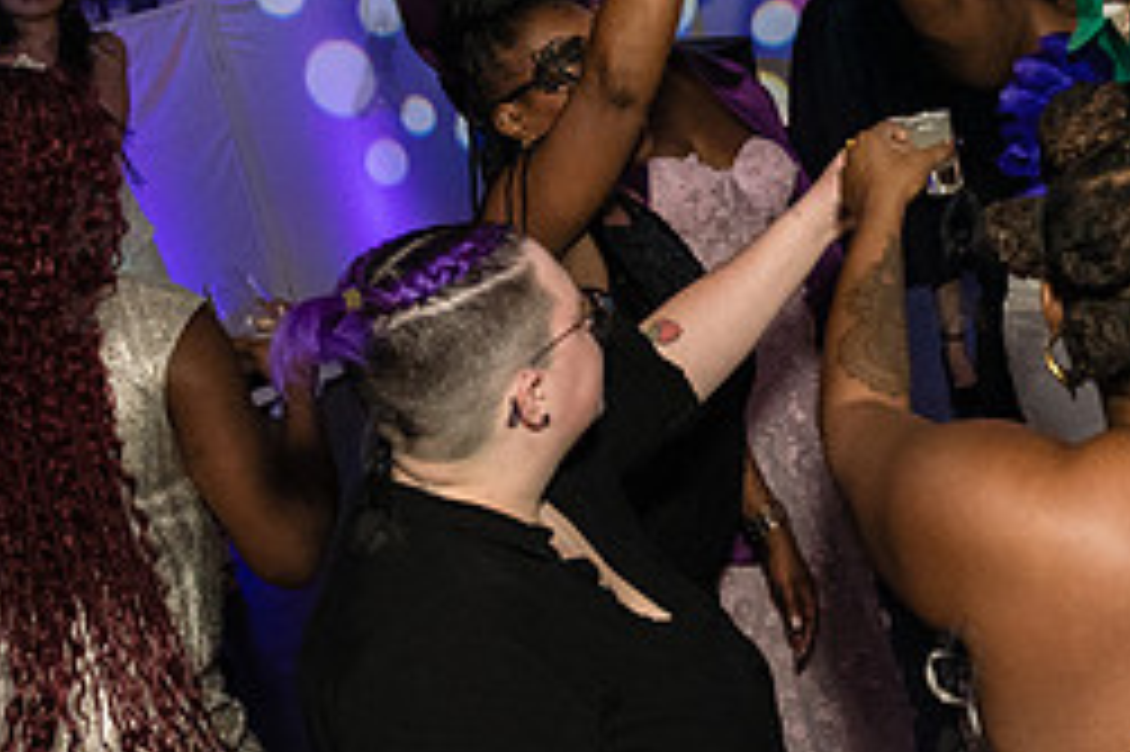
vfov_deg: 18.6
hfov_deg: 26.6
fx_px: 2290
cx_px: 1054
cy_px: 263
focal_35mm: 73
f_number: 4.5
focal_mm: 28
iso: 5000
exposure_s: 1/160
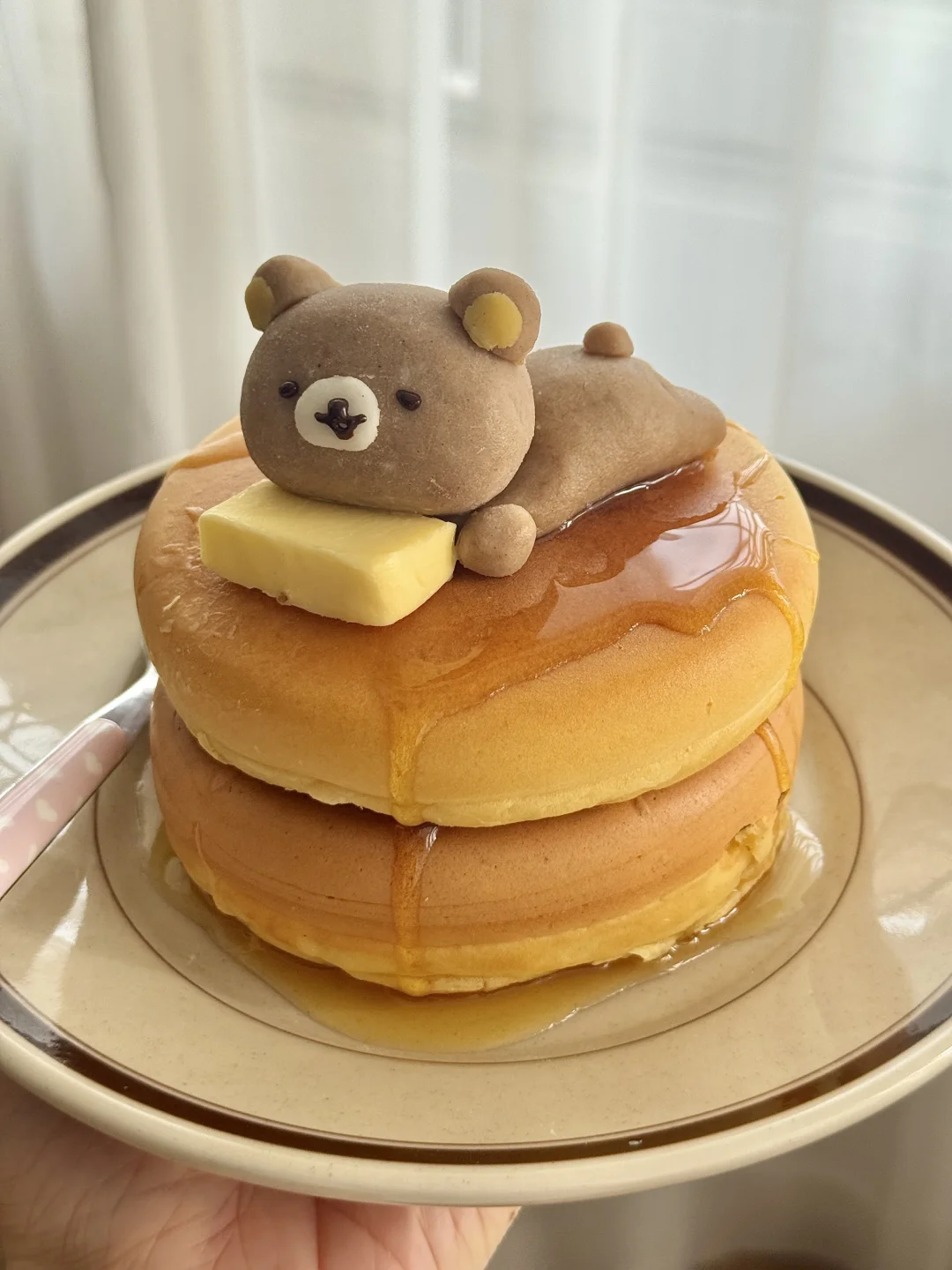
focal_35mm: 48
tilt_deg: -36.1
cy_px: 635
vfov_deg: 39.7
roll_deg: +0.4
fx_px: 1760
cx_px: 476
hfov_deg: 30.3
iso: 64
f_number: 1.78
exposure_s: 1/121
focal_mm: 6.76
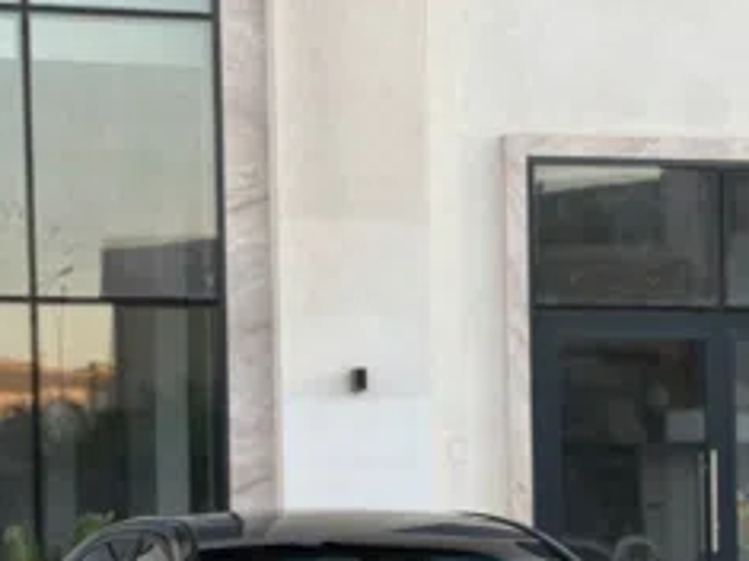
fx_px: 2833
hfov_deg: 15.1
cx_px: 424
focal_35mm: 131
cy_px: 622
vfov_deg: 11.1
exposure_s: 1/121
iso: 80
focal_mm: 9
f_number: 2.8
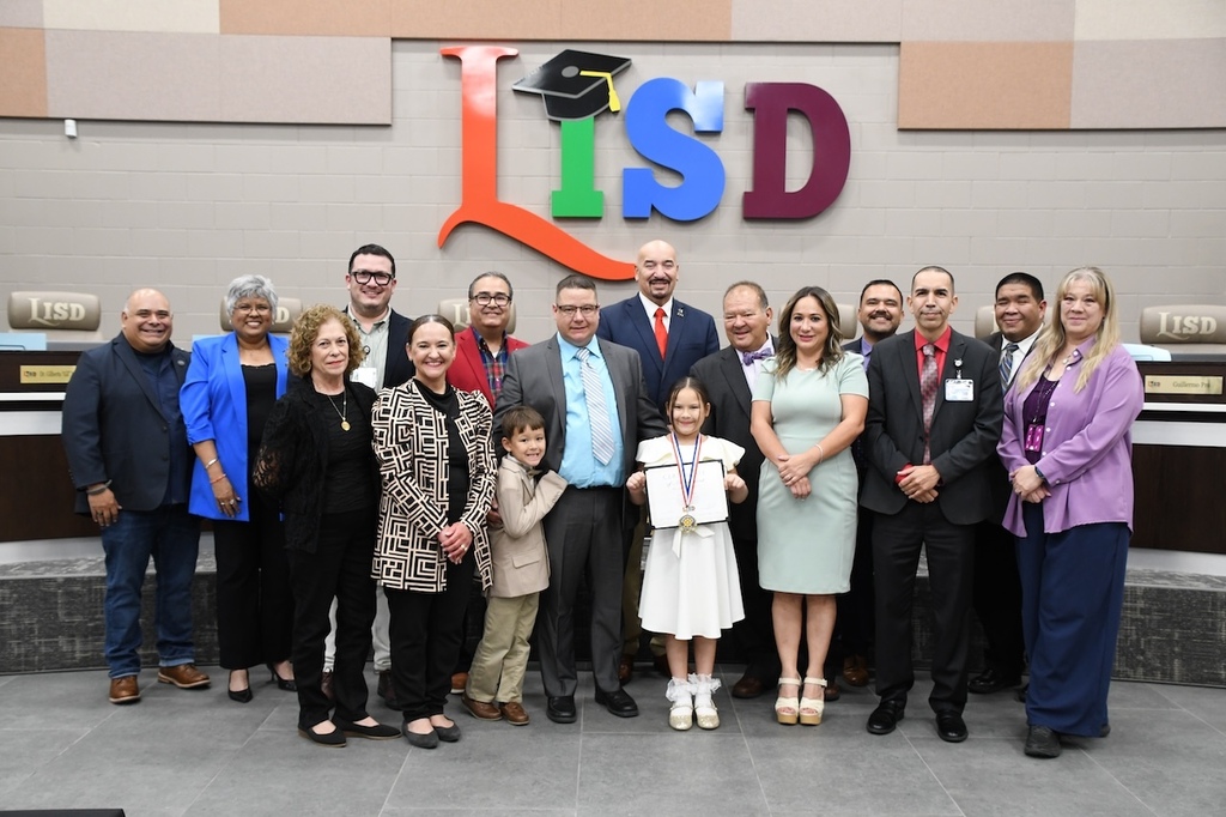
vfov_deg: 36.8
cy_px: 408
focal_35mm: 36
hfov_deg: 53.1
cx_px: 613
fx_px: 1226
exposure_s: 1/60
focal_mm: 24
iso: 1600
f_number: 5.6
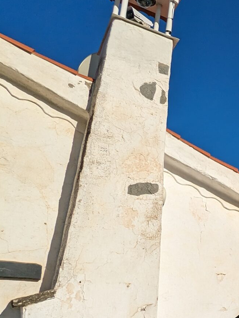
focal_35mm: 47
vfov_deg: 39.8
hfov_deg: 24.6
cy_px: 219
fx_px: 432
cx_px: 349
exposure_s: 1/3448
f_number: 2.2
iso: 48
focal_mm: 2.35
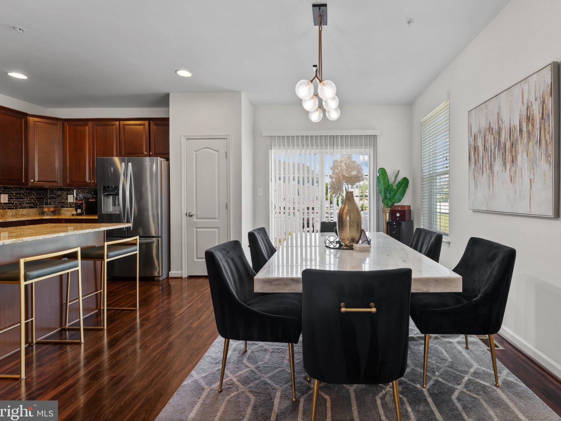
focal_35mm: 16
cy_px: 202
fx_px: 259
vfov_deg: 78.1
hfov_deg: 93.9
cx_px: 319
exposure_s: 1/6
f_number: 8
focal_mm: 14
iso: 100
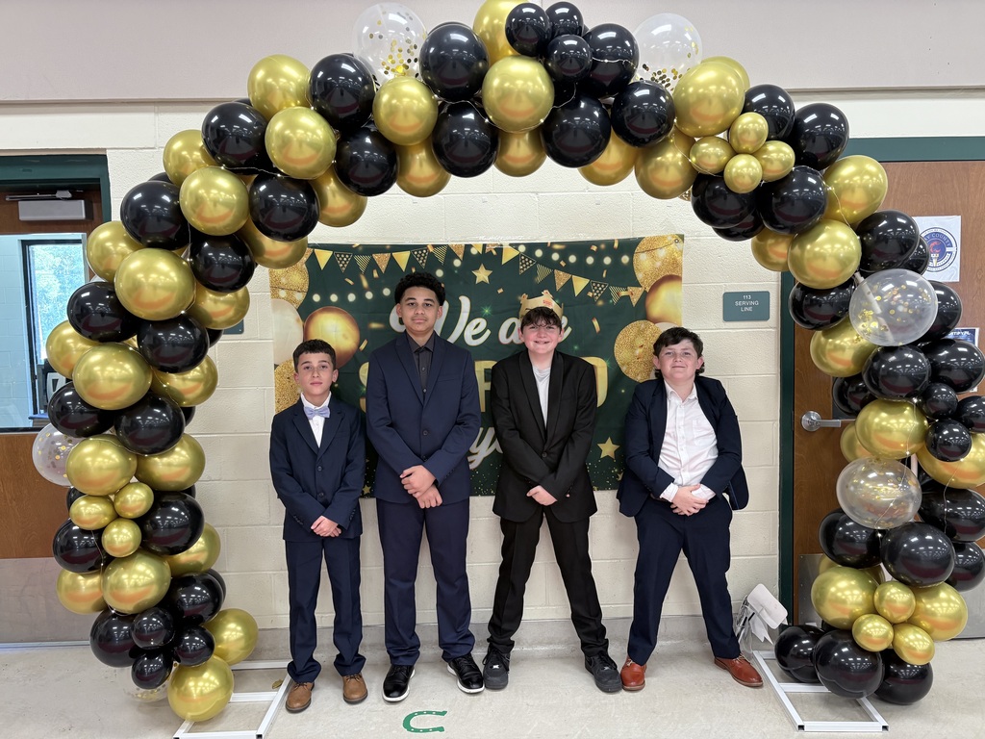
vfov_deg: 53.1
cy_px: 370
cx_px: 492
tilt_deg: -4.2
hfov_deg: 67.3
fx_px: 740
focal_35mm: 26
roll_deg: +1.9
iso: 160
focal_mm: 5.96
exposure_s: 1/60
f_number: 1.6
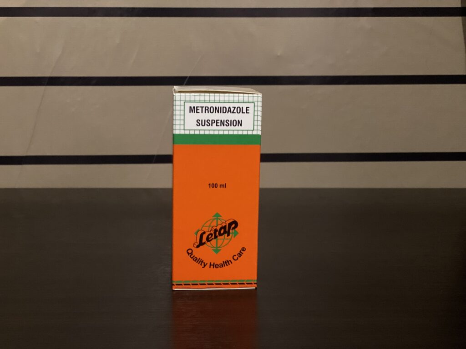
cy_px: 174
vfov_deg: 28.0
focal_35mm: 52
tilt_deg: -8.9
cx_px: 233
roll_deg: +1.2
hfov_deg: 36.8
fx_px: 700
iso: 250
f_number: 2
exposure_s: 1/40
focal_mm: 6
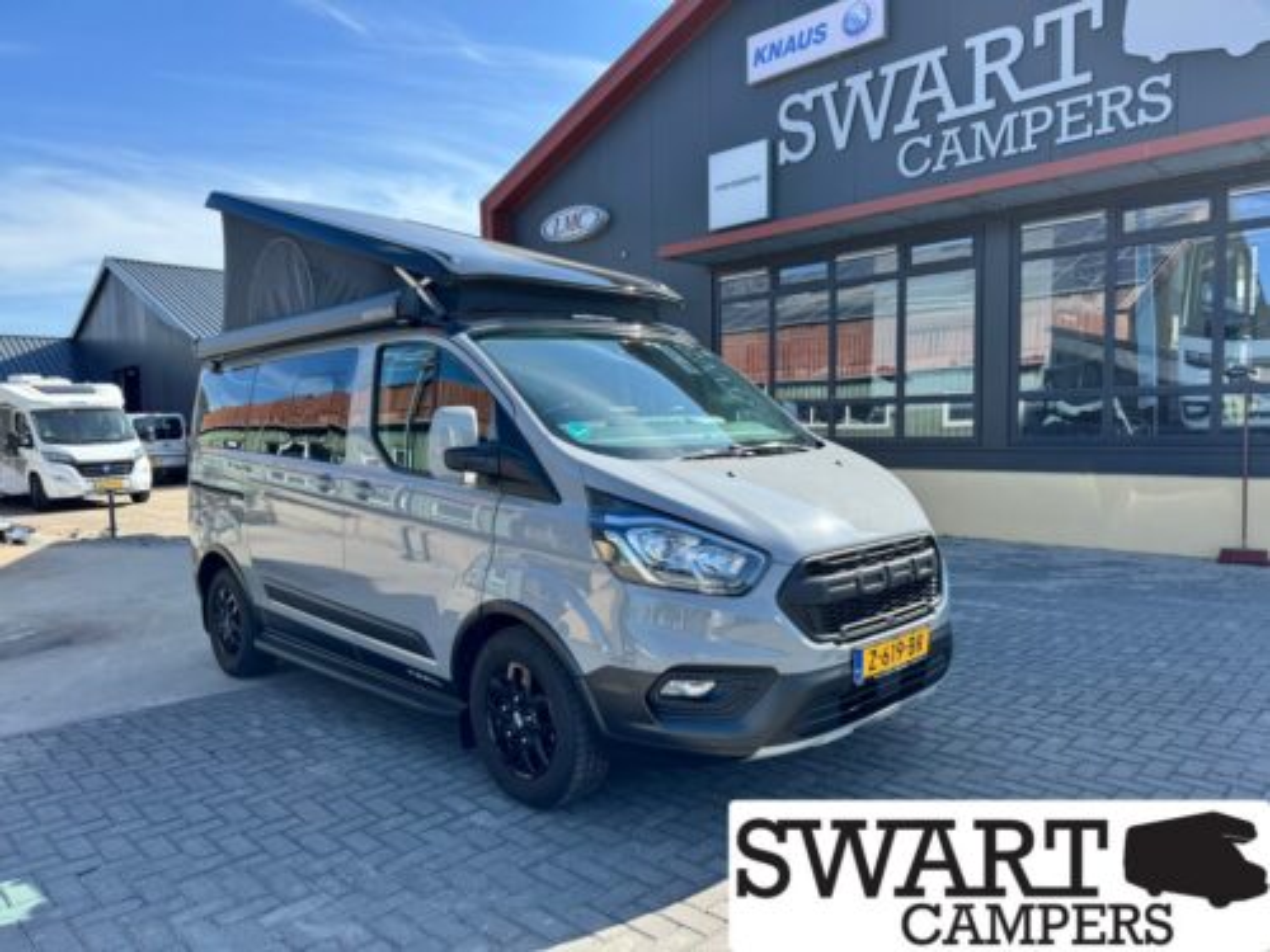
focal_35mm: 24
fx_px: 881
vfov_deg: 56.8
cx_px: 635
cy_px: 476
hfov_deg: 71.6
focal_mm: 6.76
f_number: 1.78
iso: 80
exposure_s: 1/1869
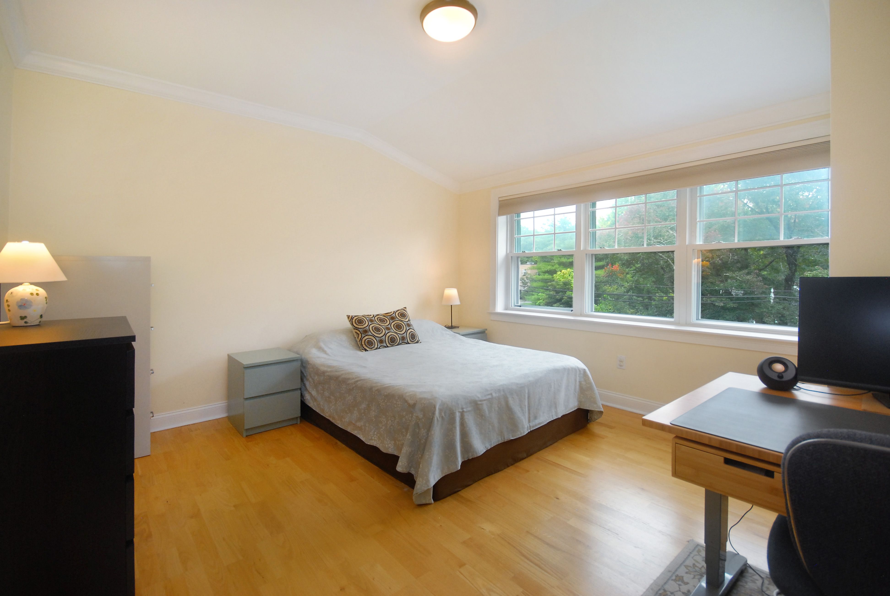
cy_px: 298
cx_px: 445
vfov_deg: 77.5
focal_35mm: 15
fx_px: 371
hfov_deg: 100.3
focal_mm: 10
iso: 640
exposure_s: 1/60
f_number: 5.6
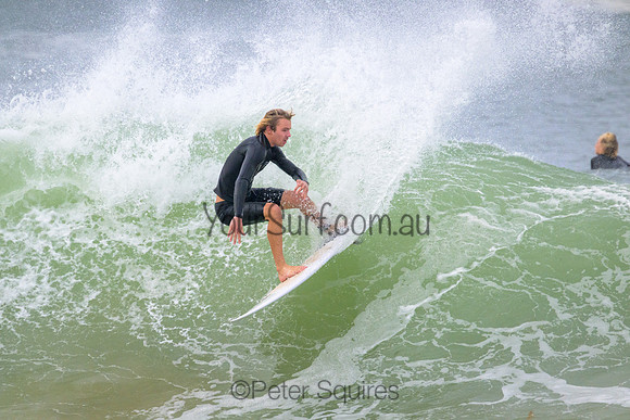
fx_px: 14003
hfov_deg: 2.6
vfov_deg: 1.7
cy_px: 210
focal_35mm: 800
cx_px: 315
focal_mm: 800
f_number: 11
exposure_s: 1/2000
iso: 2500
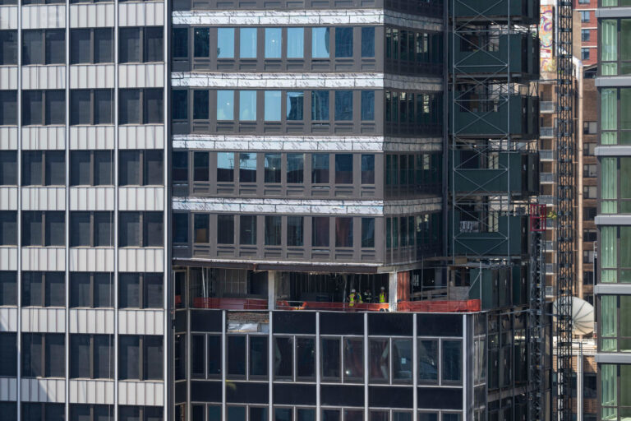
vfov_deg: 10.0
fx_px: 2401
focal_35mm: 137
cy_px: 210
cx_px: 316
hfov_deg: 15.0
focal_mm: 137
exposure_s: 1/1600
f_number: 2.8
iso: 320
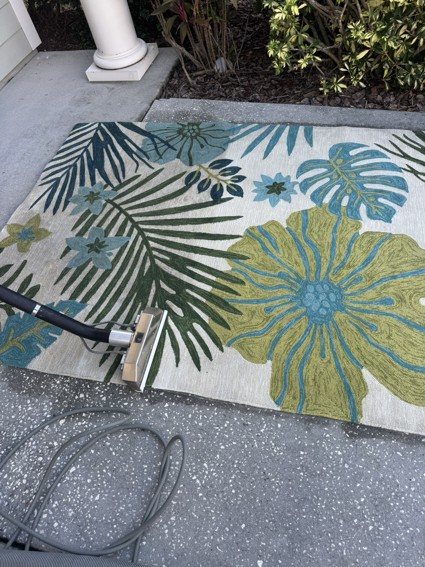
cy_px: 284
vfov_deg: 71.6
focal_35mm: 24
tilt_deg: -51.7
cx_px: 212
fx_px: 393
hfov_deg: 56.8
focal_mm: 6.76
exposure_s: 1/412
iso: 80
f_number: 1.78
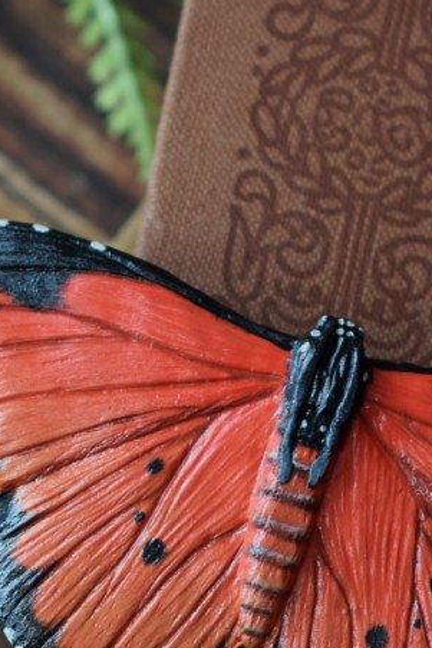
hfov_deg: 7.5
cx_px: 314
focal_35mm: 184
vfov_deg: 11.1
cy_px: 507
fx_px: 3309
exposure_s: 1/80
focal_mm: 48
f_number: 5.3
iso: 400
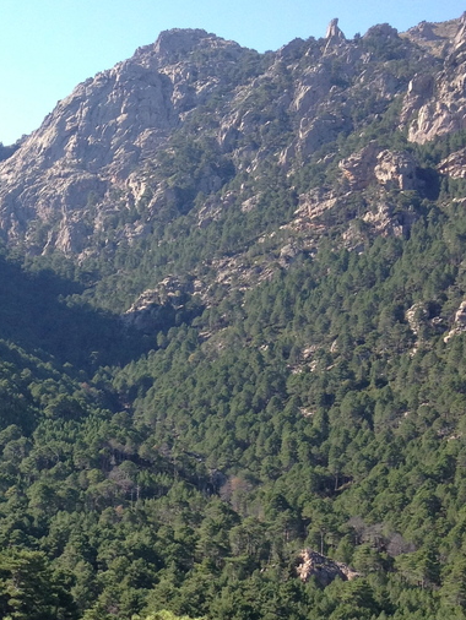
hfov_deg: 17.2
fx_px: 1489
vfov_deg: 23.0
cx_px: -52
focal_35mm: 83
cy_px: 549
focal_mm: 4.28
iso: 64
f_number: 2.4
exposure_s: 1/557
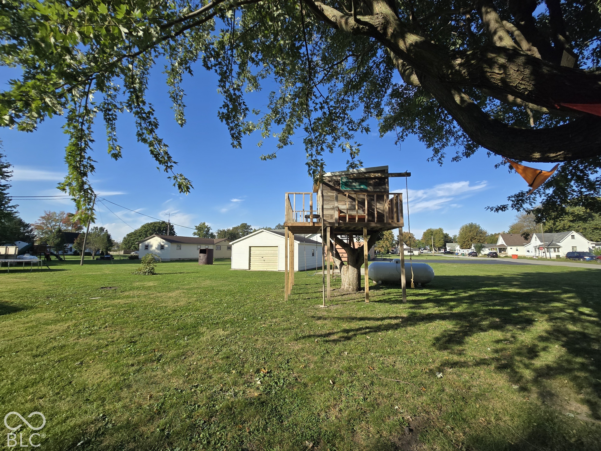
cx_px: 300
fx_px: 226
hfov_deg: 106.2
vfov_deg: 89.9
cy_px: 226
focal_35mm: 13
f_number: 2.2
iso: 50
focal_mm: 2.2
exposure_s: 1/1606
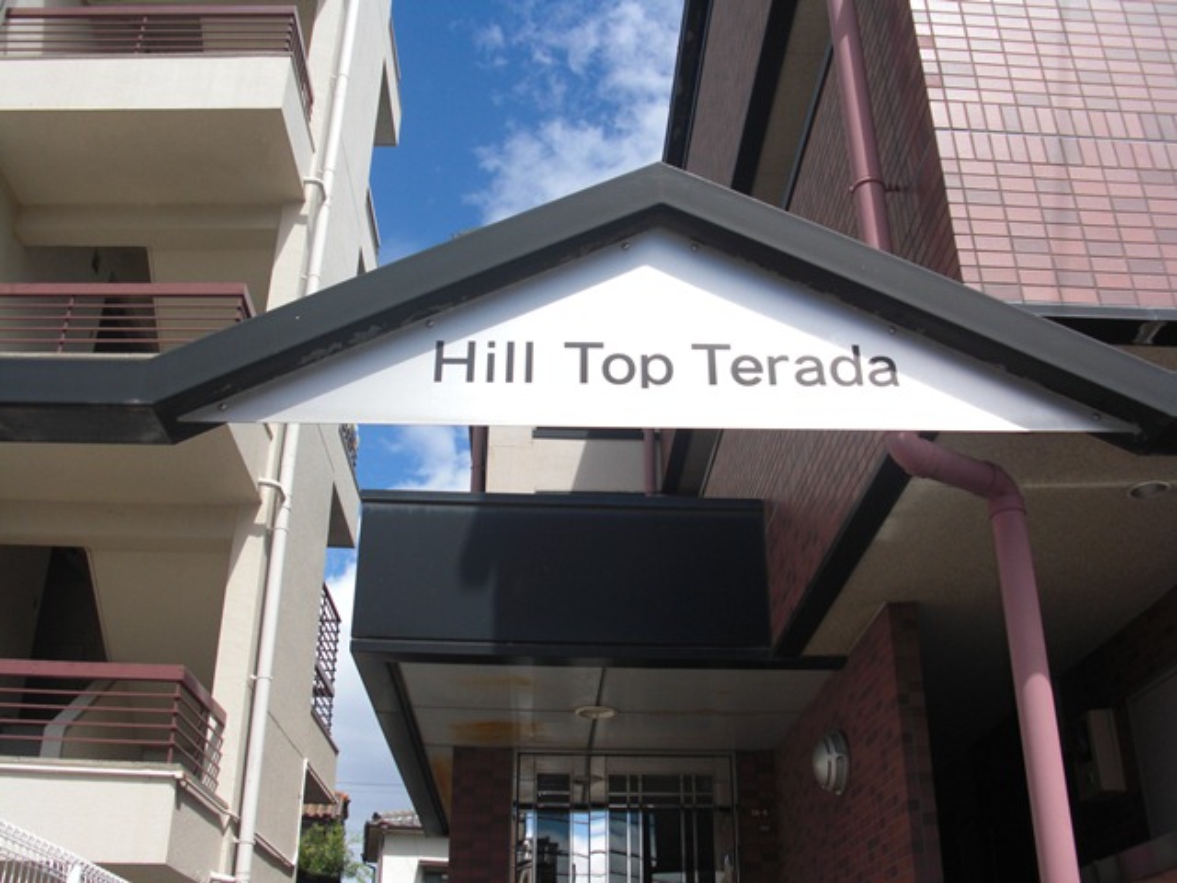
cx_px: 588
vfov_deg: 39.7
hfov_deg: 51.4
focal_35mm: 36
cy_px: 442
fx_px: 1224
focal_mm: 6.3
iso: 50
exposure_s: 1/200
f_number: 7.9
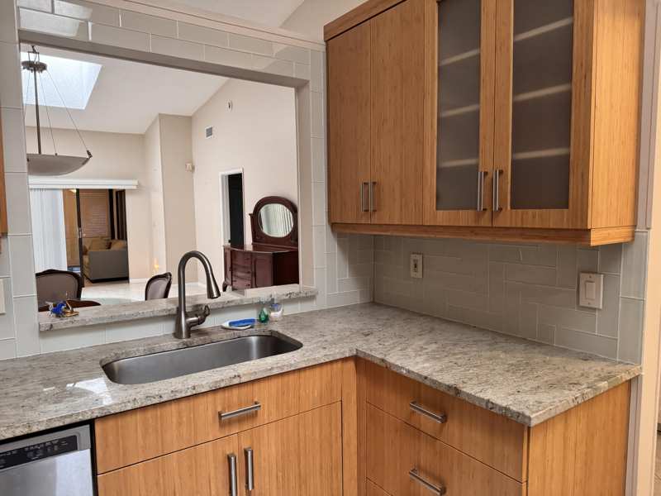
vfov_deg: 56.8
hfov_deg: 71.6
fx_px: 458
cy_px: 248
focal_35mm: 24
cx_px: 330
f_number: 1.78
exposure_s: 1/60
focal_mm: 6.76
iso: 640
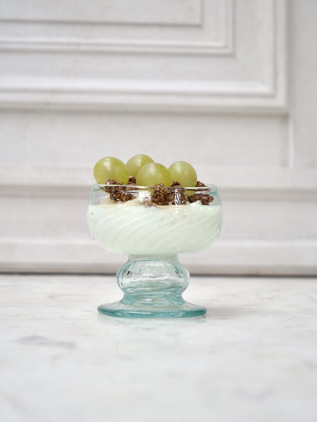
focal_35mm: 92
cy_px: 211
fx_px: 1123
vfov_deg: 21.3
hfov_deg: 16.1
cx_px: 158
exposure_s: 1/160
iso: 200
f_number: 3.9
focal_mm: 46
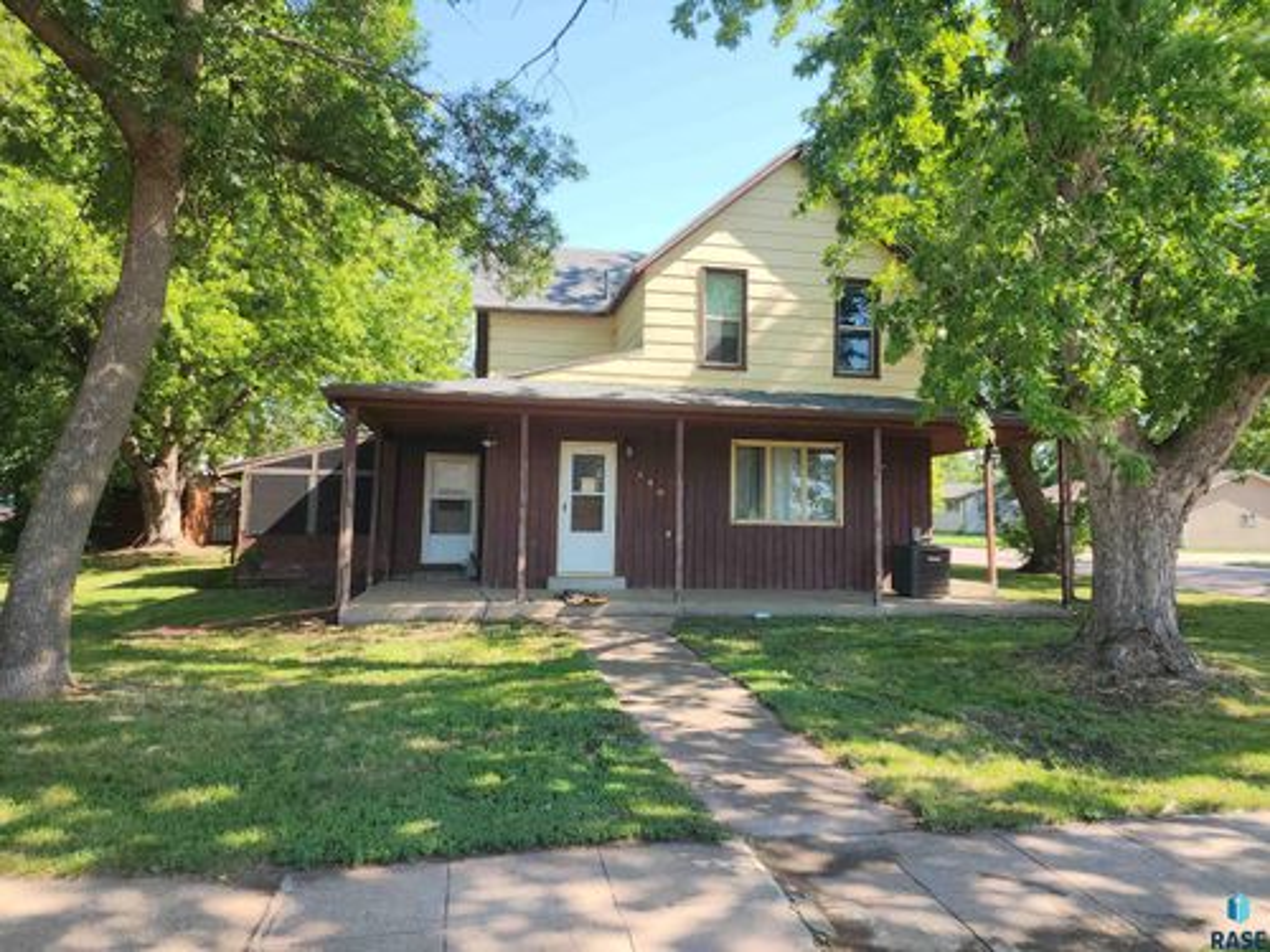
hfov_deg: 73.9
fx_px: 844
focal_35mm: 23
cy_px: 476
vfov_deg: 58.9
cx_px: 635
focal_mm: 6.4
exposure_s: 1/235
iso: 12
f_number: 1.8
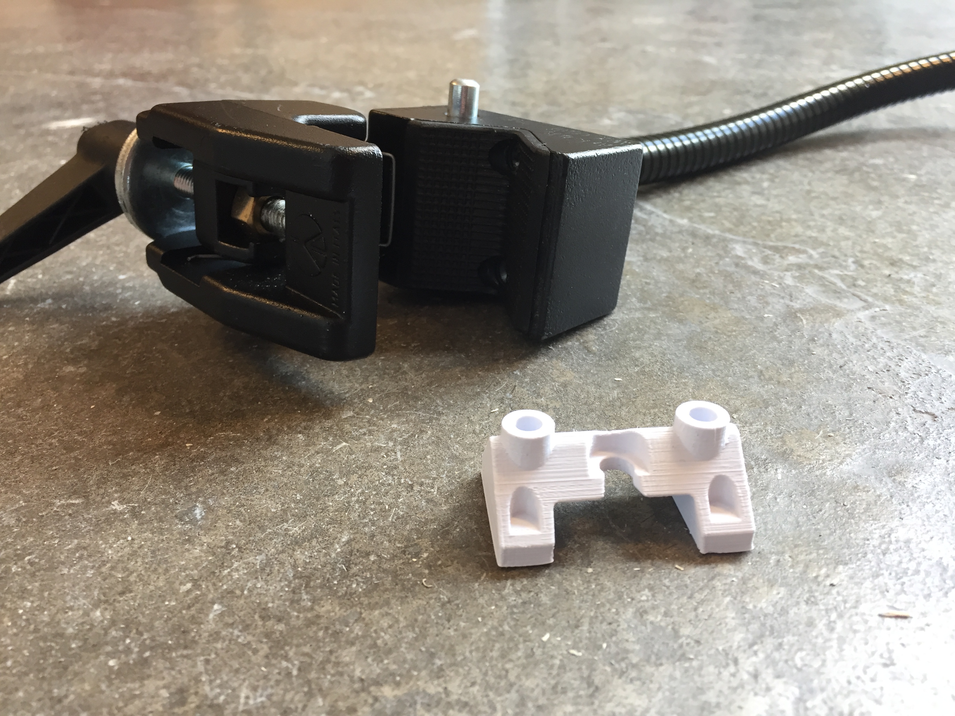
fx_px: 800
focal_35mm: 29
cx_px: 478
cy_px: 358
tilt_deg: -28.6
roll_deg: +1.7
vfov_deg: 48.2
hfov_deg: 61.7
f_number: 2.2
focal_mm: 4.15
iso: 80
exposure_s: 1/33
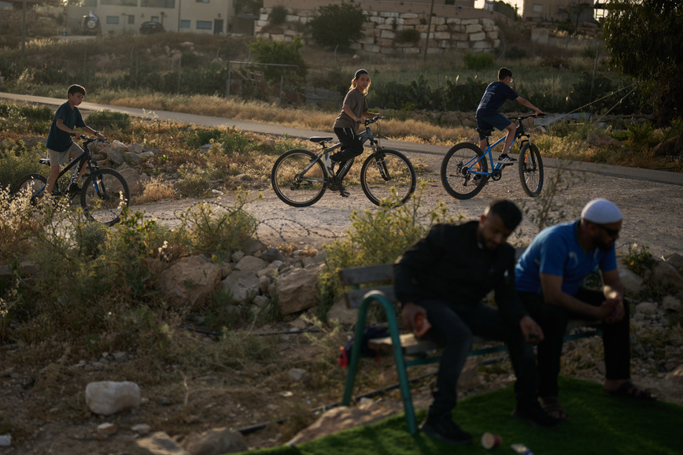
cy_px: 213
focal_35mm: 59
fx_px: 1119
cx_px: 301
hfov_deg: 33.9
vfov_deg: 23.0
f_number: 1.4
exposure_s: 1/4000
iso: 100
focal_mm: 50
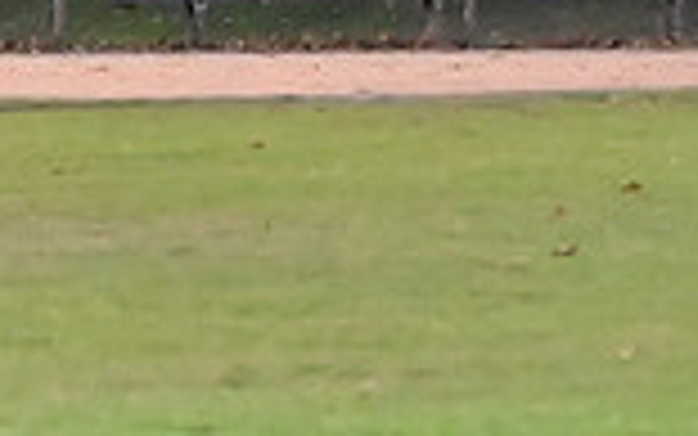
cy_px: 155
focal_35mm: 630
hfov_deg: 3.3
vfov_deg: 2.1
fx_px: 11989
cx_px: -581
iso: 6400
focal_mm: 110
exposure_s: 1/400
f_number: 4
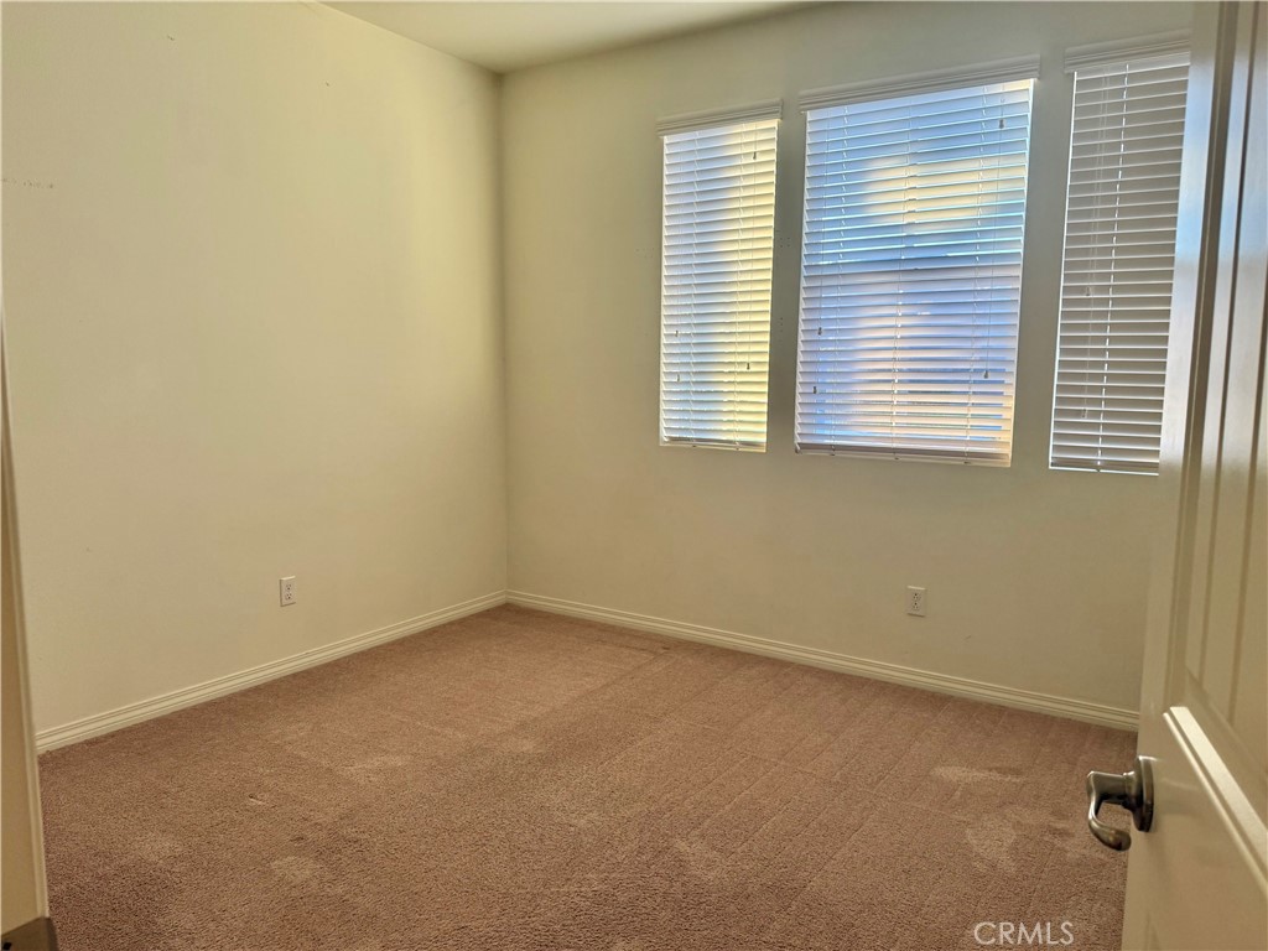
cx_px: 634
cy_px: 476
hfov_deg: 71.6
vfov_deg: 56.8
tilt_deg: -6.0
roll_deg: -0.4
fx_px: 879
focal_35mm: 24
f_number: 1.78
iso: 125
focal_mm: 6.76
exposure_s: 1/120
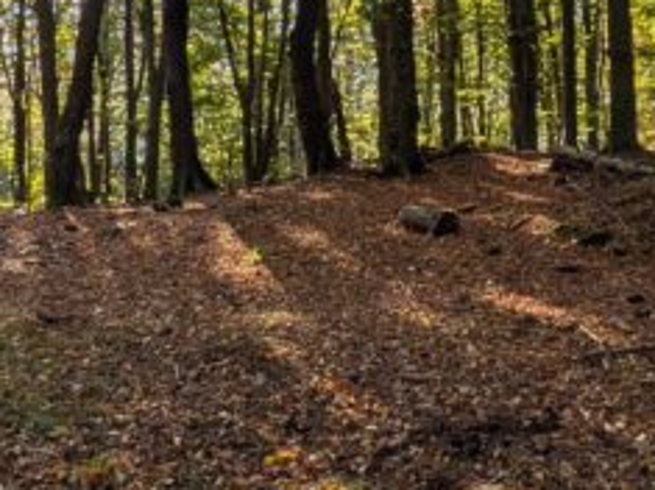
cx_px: 354
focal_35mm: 61
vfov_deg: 22.7
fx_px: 1154
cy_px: -40
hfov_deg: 31.7
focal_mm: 1.83
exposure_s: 1/247
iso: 45
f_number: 2.2
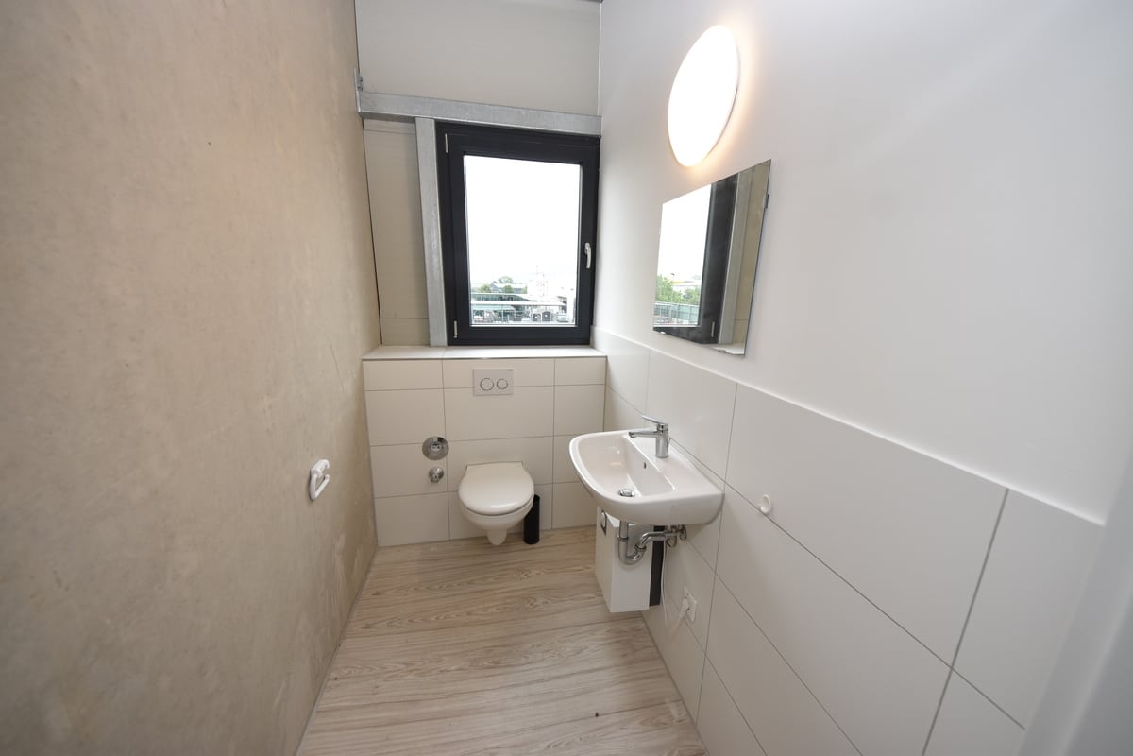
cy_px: 378
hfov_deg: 112.6
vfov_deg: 90.0
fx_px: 378
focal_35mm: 12
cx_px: 566
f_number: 5
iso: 200
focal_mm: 8
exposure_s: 1/60
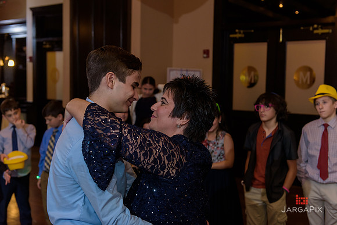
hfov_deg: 41.1
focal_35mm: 48
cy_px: 112
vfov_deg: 28.1
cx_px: 168
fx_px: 449
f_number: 3.2
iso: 1250
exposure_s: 1/125
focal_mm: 48
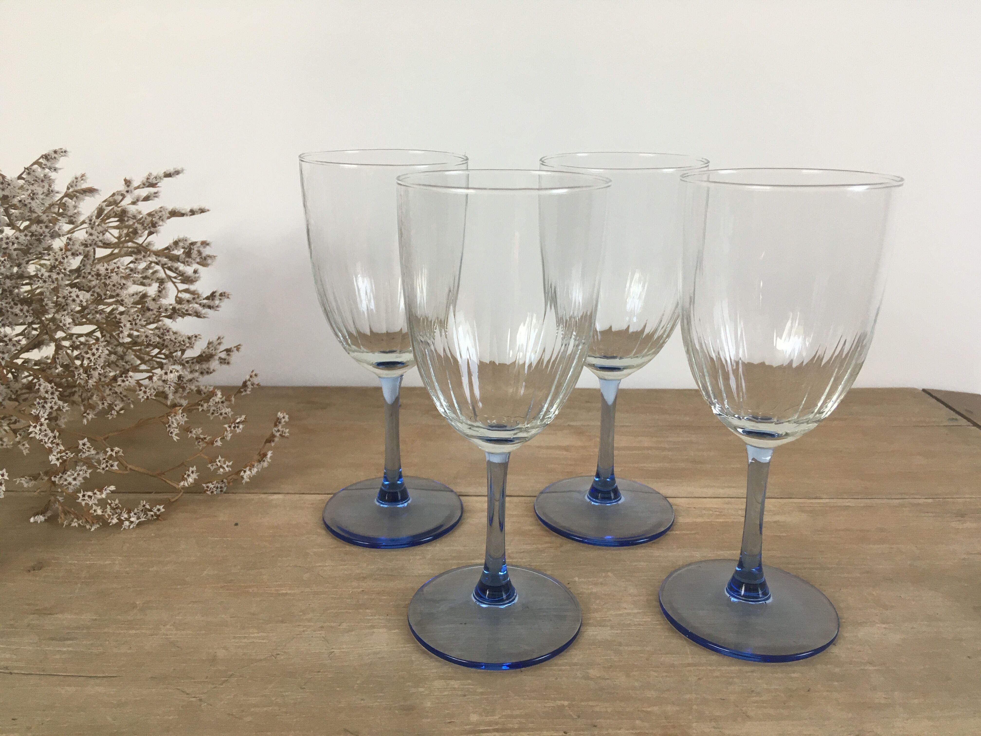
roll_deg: -0.5
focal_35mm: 29
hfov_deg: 61.7
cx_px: 490
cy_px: 368
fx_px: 822
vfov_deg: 48.2
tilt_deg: -13.8
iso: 25
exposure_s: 1/33
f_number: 2.2
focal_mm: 4.15
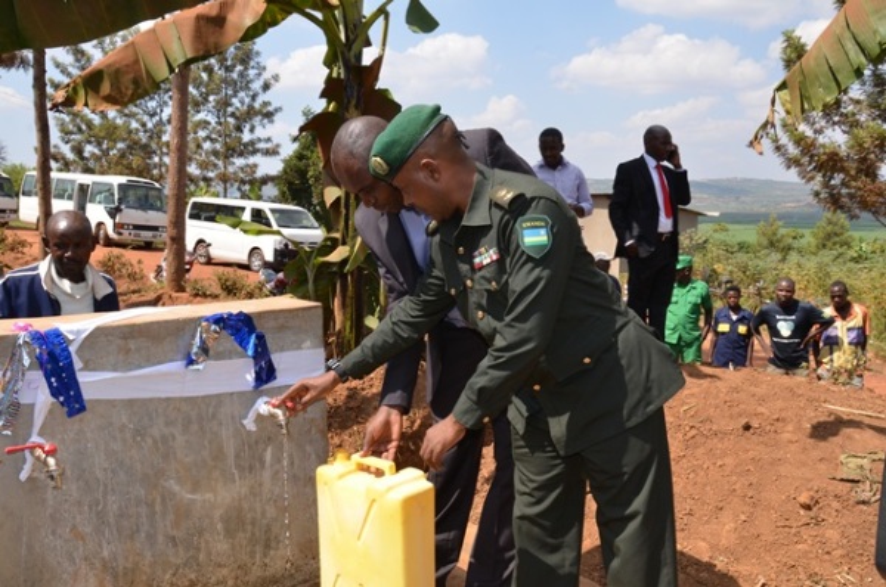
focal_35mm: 32
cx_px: 443
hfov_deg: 59.6
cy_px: 294
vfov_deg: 41.6
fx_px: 774
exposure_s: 1/250
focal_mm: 21
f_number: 13
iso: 400
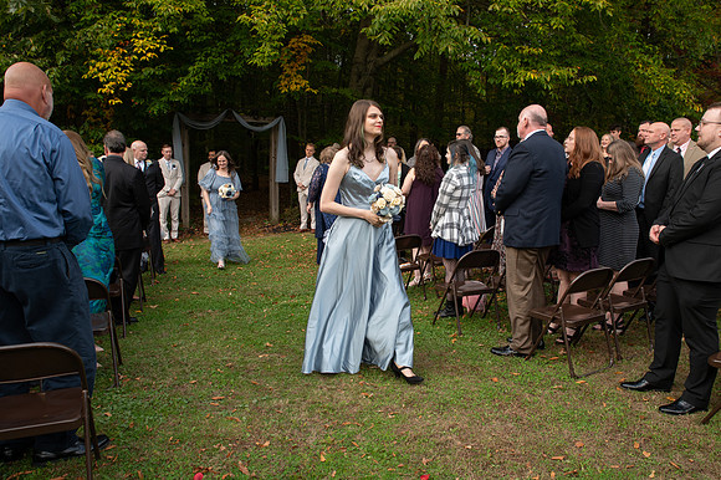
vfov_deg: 46.9
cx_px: 380
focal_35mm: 28
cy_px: 236
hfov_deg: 66.2
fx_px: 553
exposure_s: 1/200
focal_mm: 24
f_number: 6.3
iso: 400
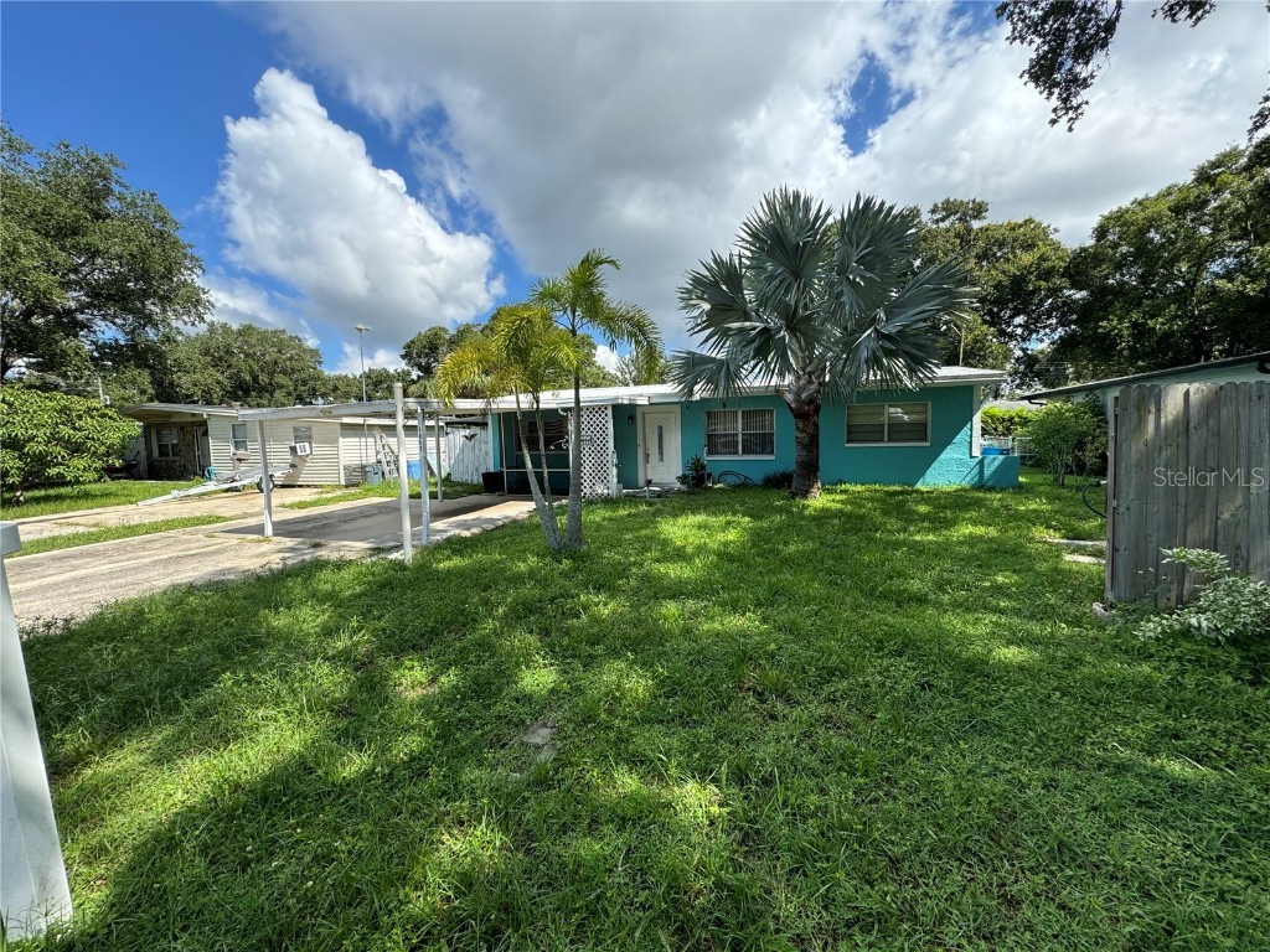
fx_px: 514
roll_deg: +1.0
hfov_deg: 102.1
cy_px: 476
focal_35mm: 14
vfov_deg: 85.7
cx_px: 635
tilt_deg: -5.1
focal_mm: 2.22
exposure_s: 1/821
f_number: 2.2
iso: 40
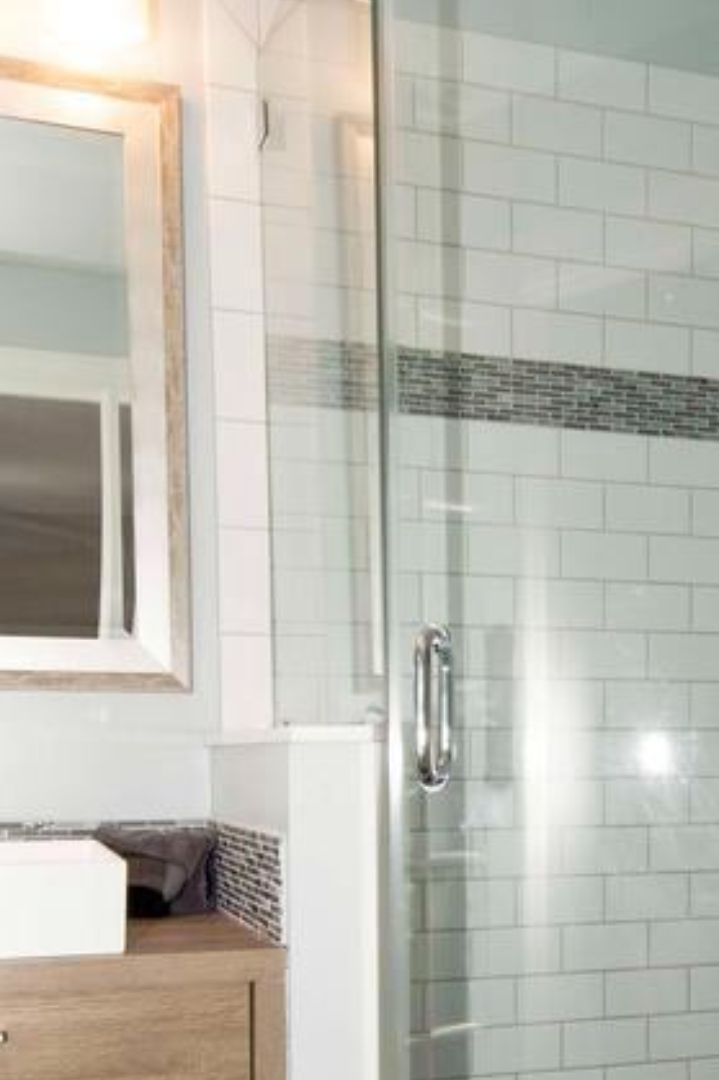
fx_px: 1319
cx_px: 492
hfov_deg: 30.2
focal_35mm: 44
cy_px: 825
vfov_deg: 43.0
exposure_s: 1/60
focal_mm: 8
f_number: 8
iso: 400
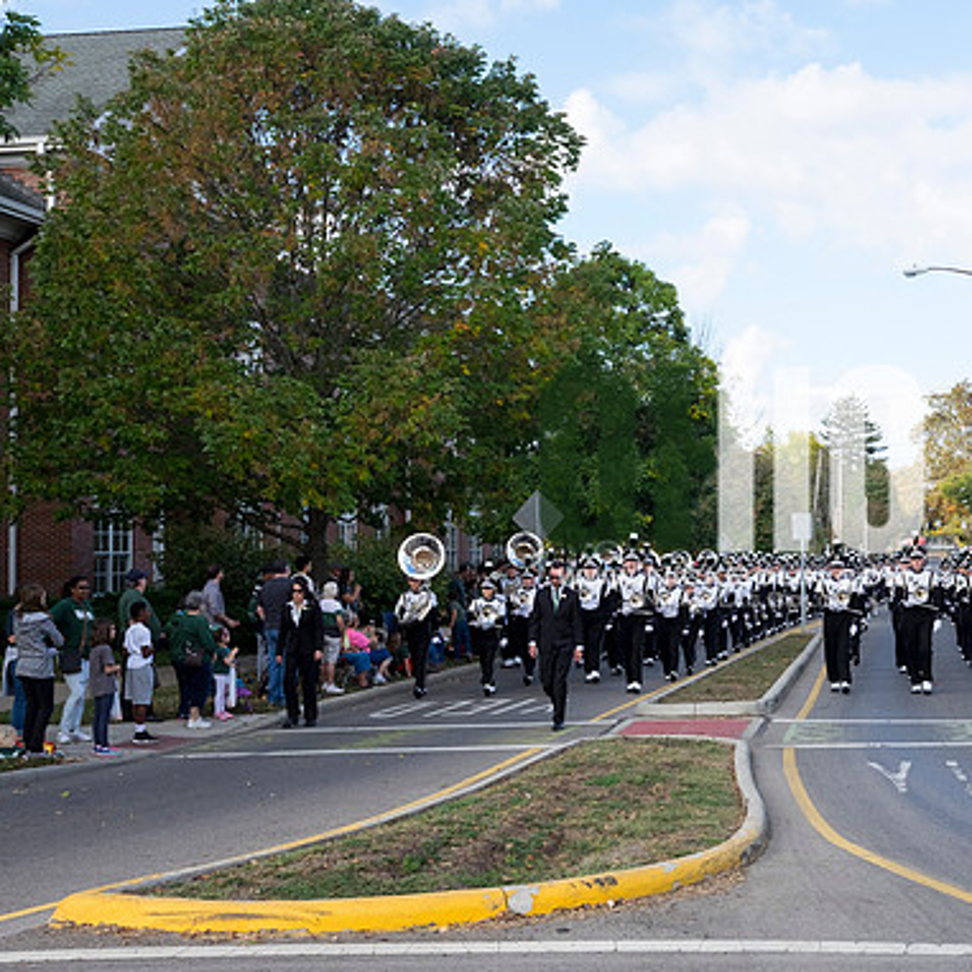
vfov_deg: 32.2
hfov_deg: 31.6
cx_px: 732
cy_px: 486
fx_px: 1684
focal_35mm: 53
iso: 400
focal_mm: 27
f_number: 7.1
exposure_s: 1/320
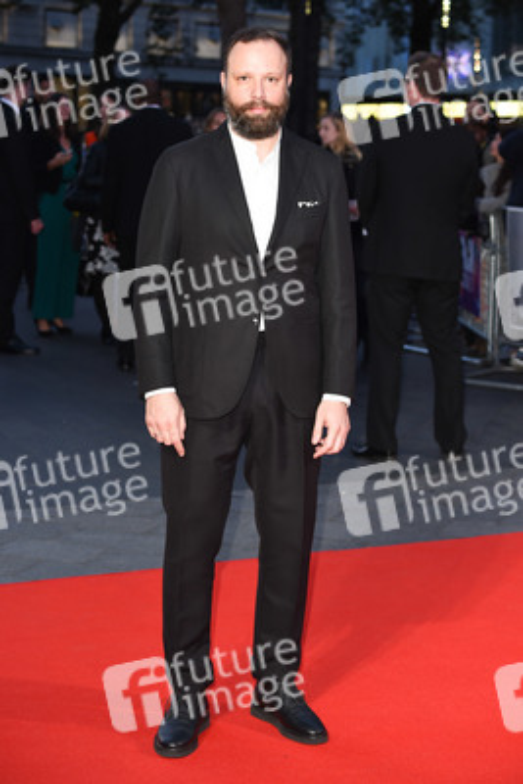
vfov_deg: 25.4
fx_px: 1742
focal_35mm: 80
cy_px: 392
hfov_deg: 17.1
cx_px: 262
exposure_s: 1/250
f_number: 5.6
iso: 800
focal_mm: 80
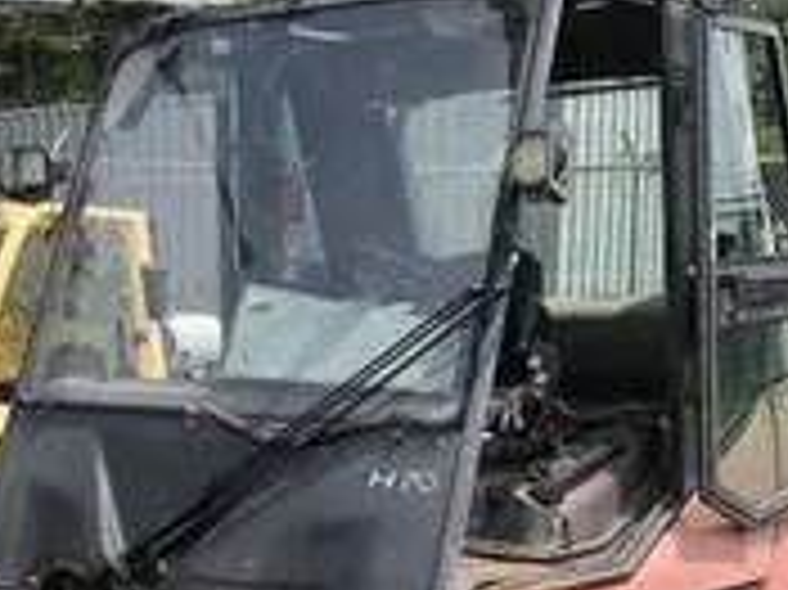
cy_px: 513
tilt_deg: -7.5
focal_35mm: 64
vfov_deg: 22.4
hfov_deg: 30.3
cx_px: 360
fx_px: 1456
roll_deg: +1.8
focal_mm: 4
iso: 20
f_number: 1.8
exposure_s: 1/873
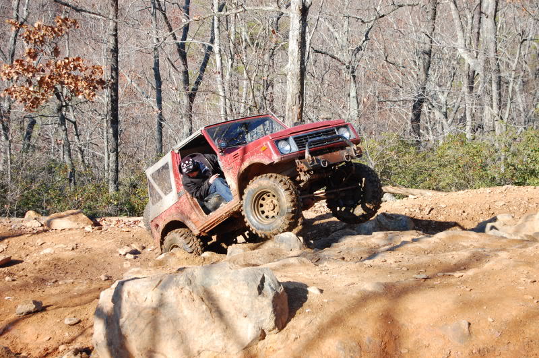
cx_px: 270
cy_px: 179
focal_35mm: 82
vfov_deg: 16.5
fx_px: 1233
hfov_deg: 24.7
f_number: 6.3
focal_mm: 55
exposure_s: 1/400
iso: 400
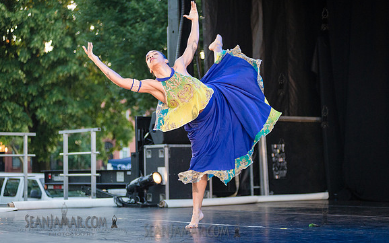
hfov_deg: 25.2
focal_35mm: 82
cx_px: 194
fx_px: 870
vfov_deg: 15.9
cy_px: 116
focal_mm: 80
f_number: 2.8
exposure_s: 1/640
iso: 2500
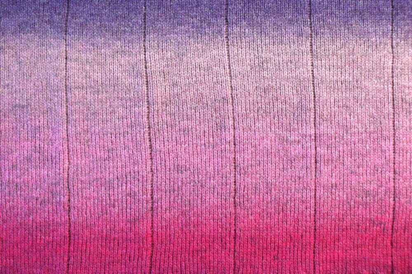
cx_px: 206
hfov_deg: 46.4
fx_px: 480
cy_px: 137
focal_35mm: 42
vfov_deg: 31.9
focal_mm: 28
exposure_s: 1/20
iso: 400
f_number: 4.5
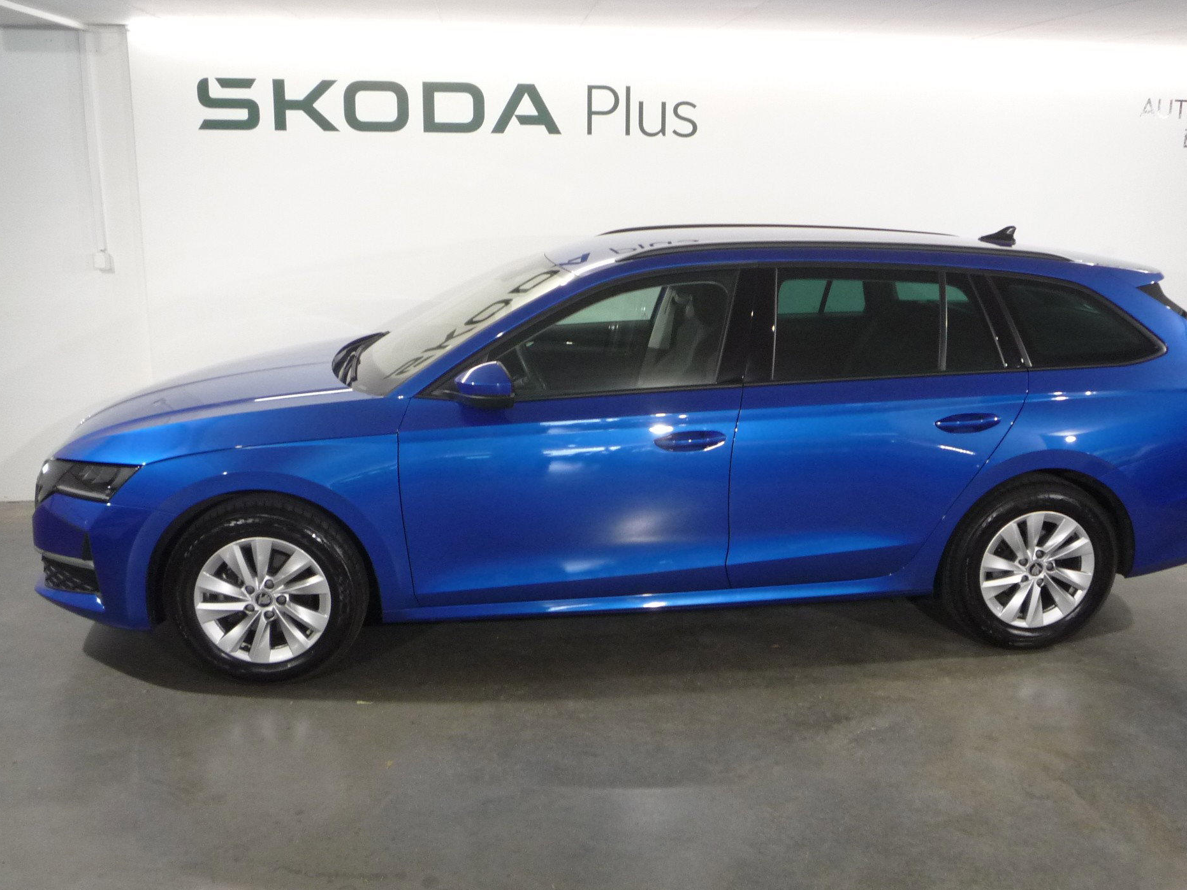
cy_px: 454
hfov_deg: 55.3
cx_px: 646
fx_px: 1131
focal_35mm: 33
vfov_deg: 42.9
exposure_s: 1/30
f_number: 3.3
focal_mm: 5.2
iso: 250
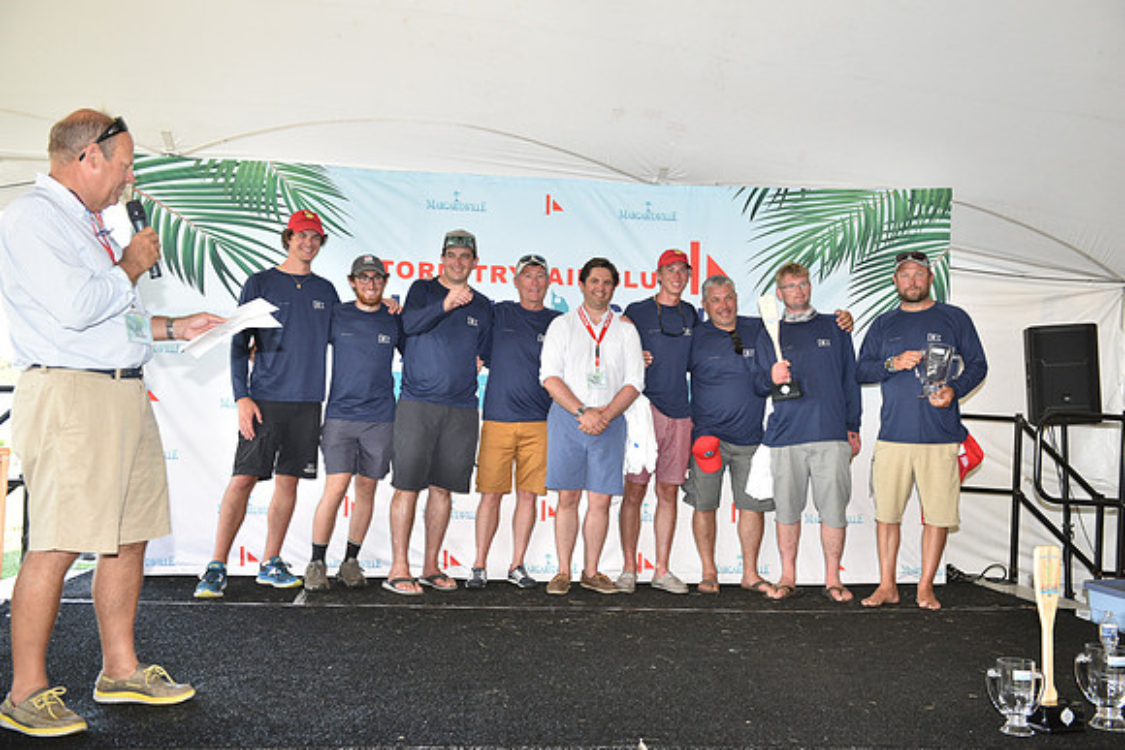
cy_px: 375
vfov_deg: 35.1
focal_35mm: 38
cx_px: 562
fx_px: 1188
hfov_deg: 50.7
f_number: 5
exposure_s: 1/160
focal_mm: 38
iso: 800
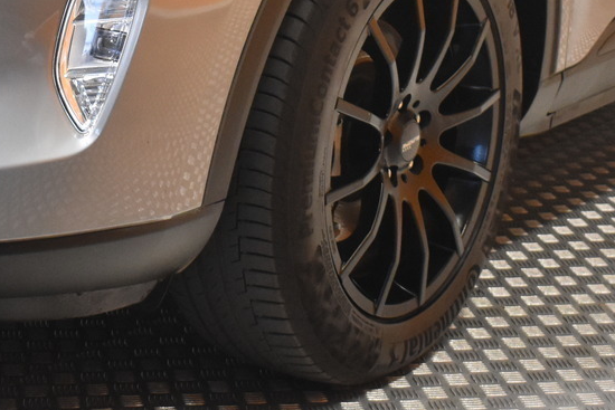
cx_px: 144
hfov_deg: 19.1
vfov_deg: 12.5
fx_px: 1811
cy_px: -124
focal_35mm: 106
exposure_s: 1/40
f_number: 4
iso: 1800
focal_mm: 24
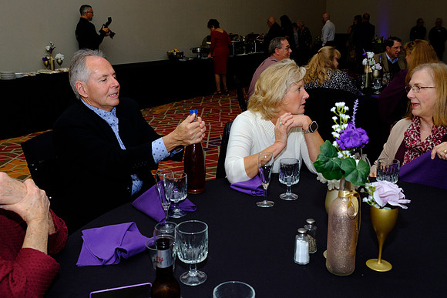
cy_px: 149
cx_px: 224
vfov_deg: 37.9
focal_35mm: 35
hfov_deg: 54.4
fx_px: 435
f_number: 5.6
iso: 1600
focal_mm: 23.3
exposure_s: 1/160
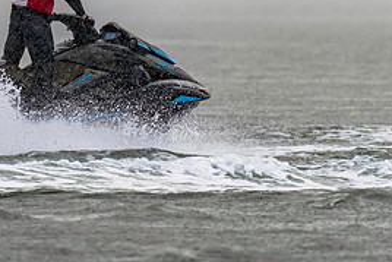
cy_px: 18
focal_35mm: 1300
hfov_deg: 1.6
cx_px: 95
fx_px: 14163
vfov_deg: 1.1
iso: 800
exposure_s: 1/1000
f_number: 6.3
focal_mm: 600
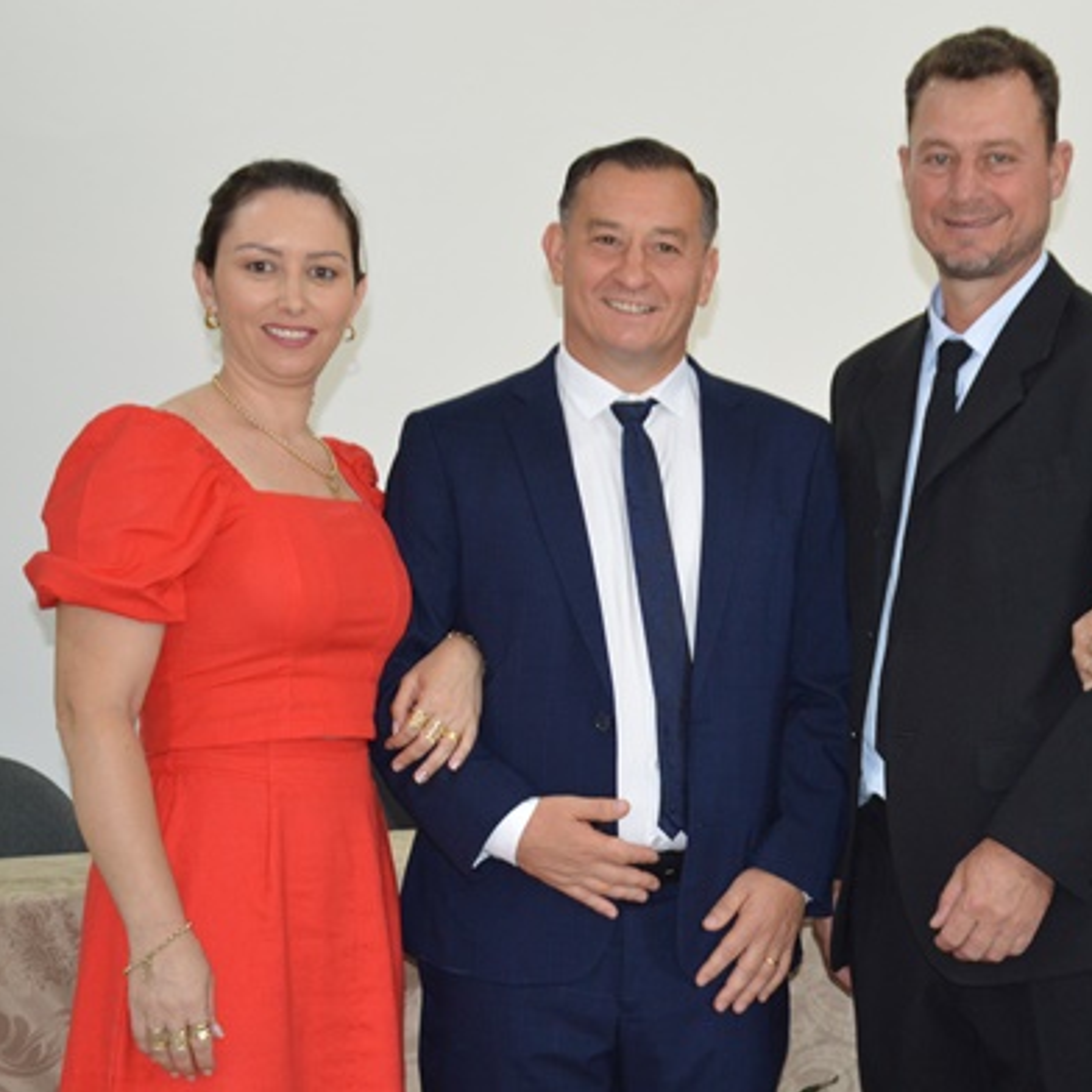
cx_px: 802
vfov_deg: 22.2
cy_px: 539
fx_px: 2784
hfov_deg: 22.0
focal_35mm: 78
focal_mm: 40
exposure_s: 1/60
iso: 1250
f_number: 4.5
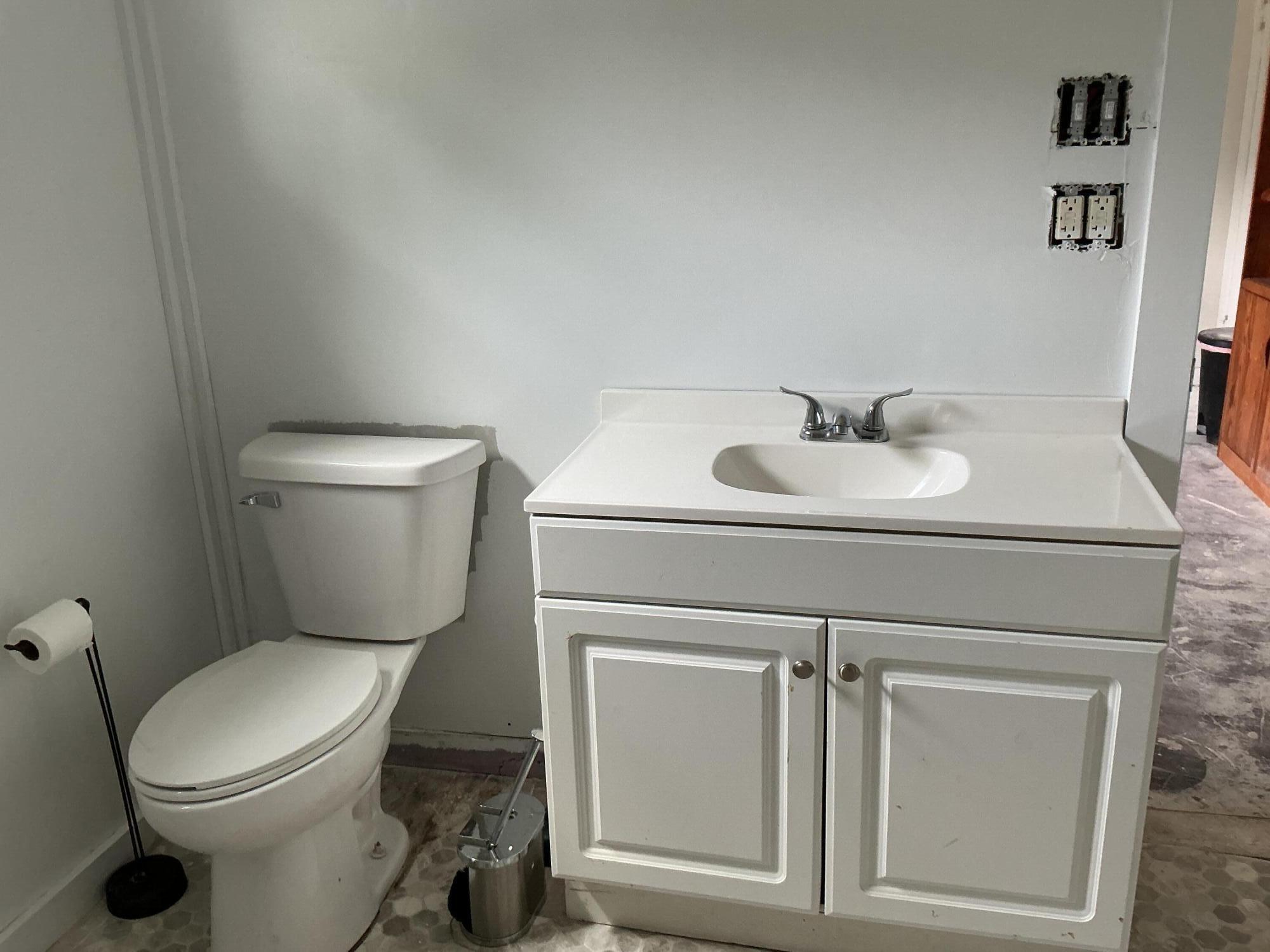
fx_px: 1064
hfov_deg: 61.7
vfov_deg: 48.2
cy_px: 476
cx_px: 635
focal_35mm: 29
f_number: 1.8
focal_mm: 3
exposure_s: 1/60
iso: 100
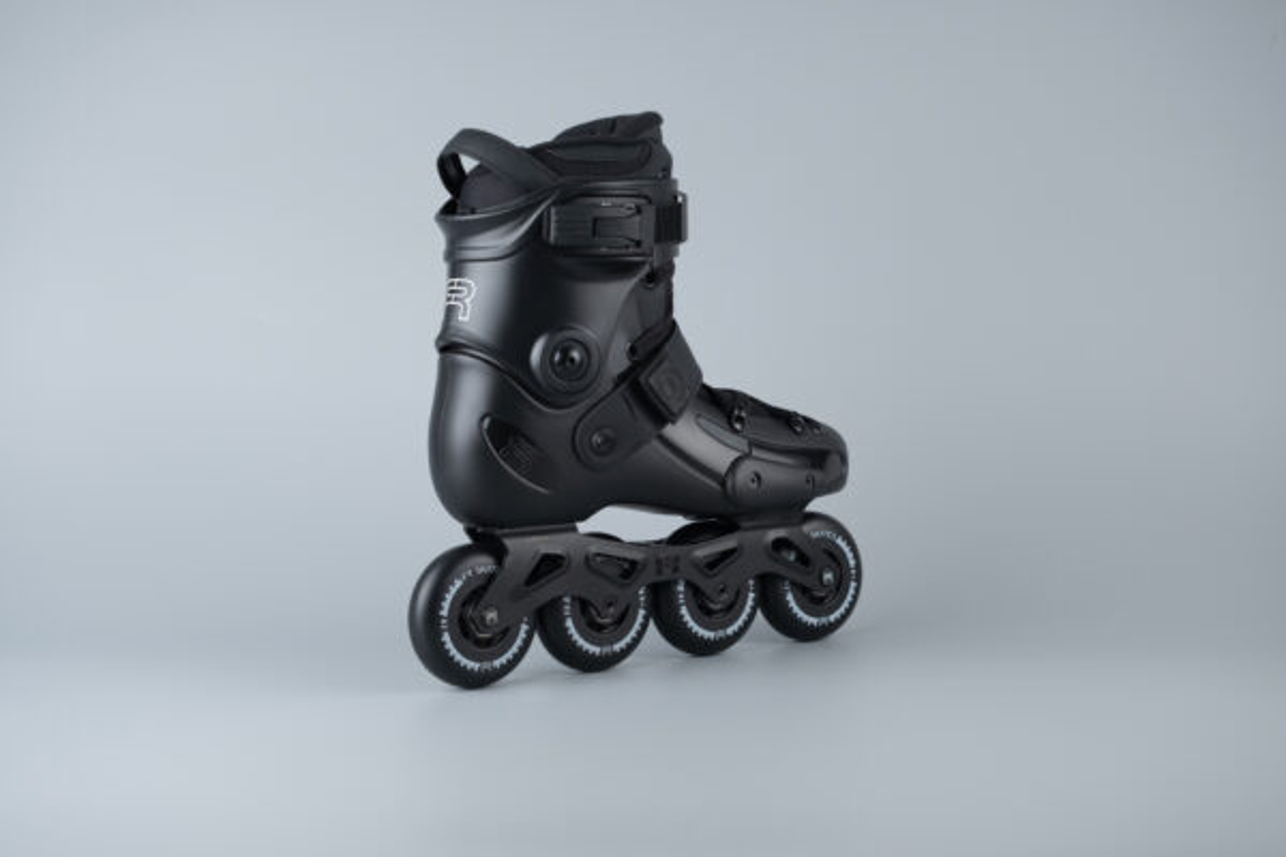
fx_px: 2000
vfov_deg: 24.2
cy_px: 428
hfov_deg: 35.6
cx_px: 643
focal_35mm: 56
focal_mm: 37.6
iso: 250
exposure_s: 1/100
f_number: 5.6
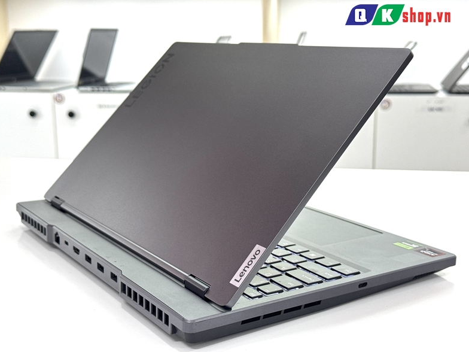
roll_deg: +1.4
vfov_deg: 29.7
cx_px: 231
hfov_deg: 38.9
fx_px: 664
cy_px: 174
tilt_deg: -11.9
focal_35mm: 49
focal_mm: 6.76
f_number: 1.78
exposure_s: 1/100
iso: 80
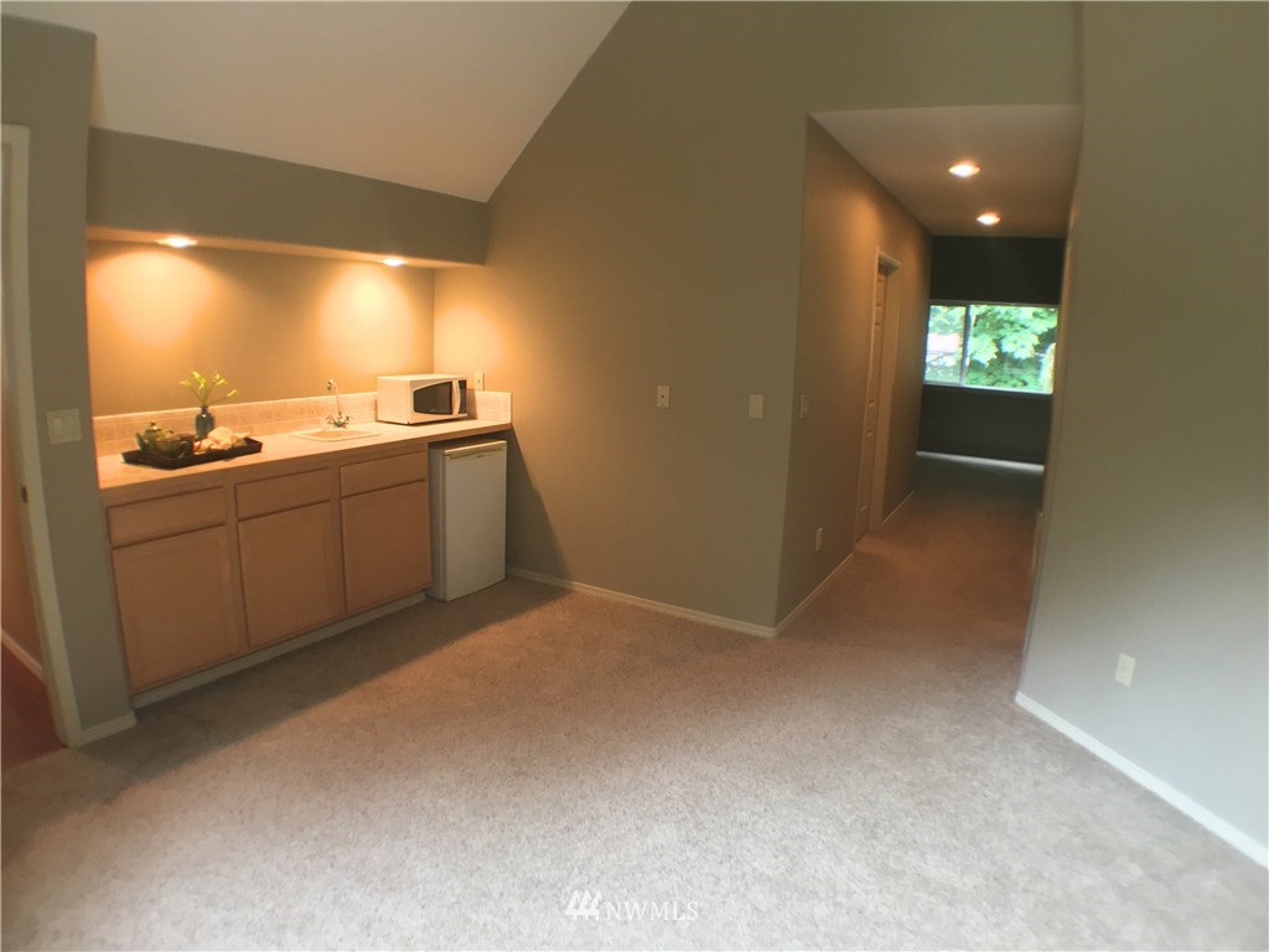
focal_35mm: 29
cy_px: 476
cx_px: 634
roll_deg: -2.3
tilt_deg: -9.0
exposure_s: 1/30
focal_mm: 4.15
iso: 125
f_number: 2.2
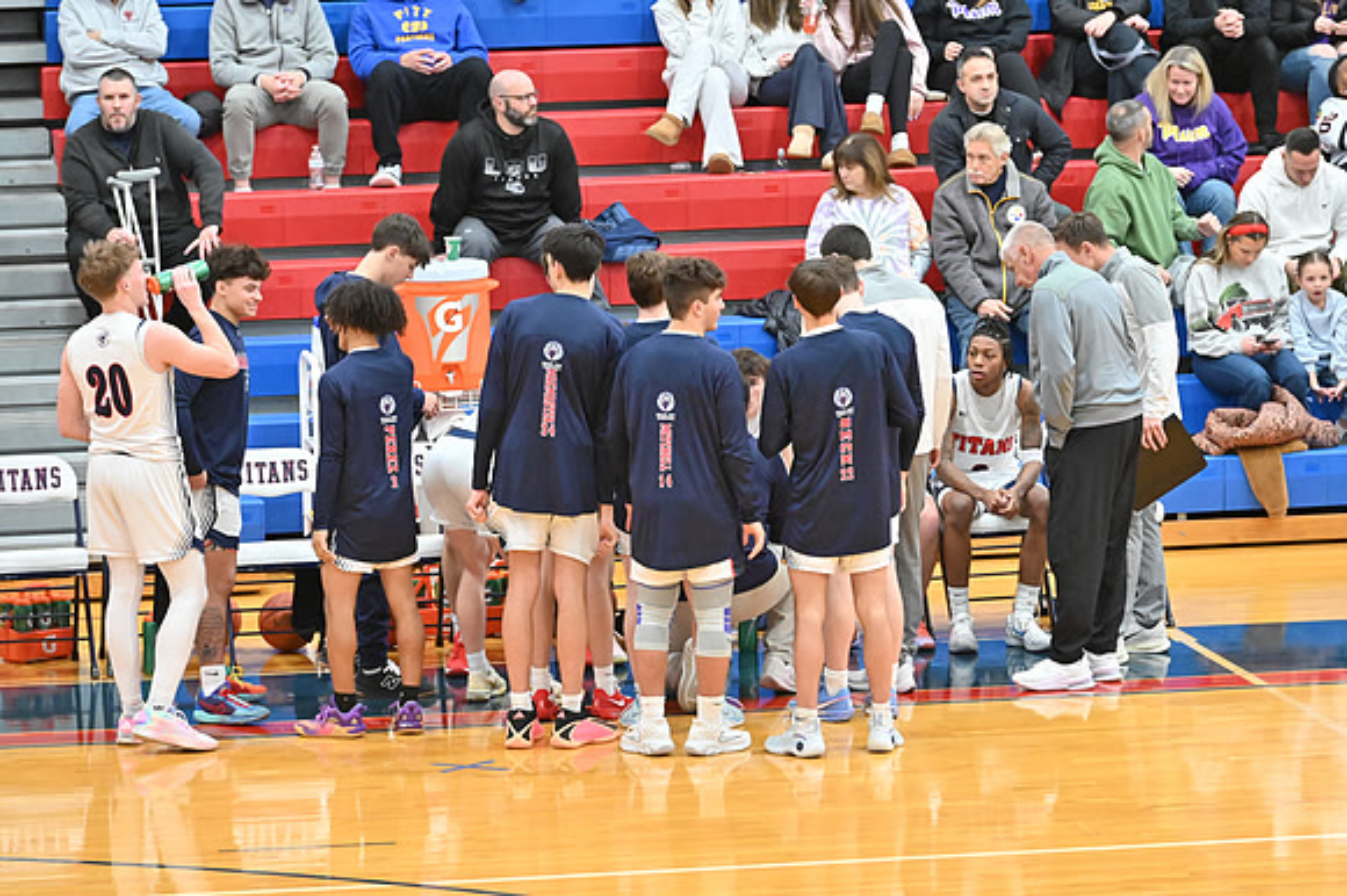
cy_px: 448
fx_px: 7479
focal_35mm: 200
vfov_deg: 6.9
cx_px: 674
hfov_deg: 10.3
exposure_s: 1/200
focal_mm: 200
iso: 11400
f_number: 9
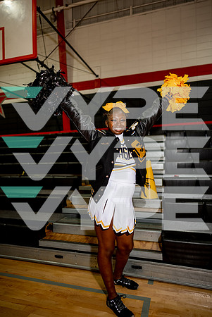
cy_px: 158
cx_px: 106
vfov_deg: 73.7
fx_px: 211
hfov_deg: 53.2
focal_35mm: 24
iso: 160
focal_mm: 24
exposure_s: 1/500
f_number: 1.4
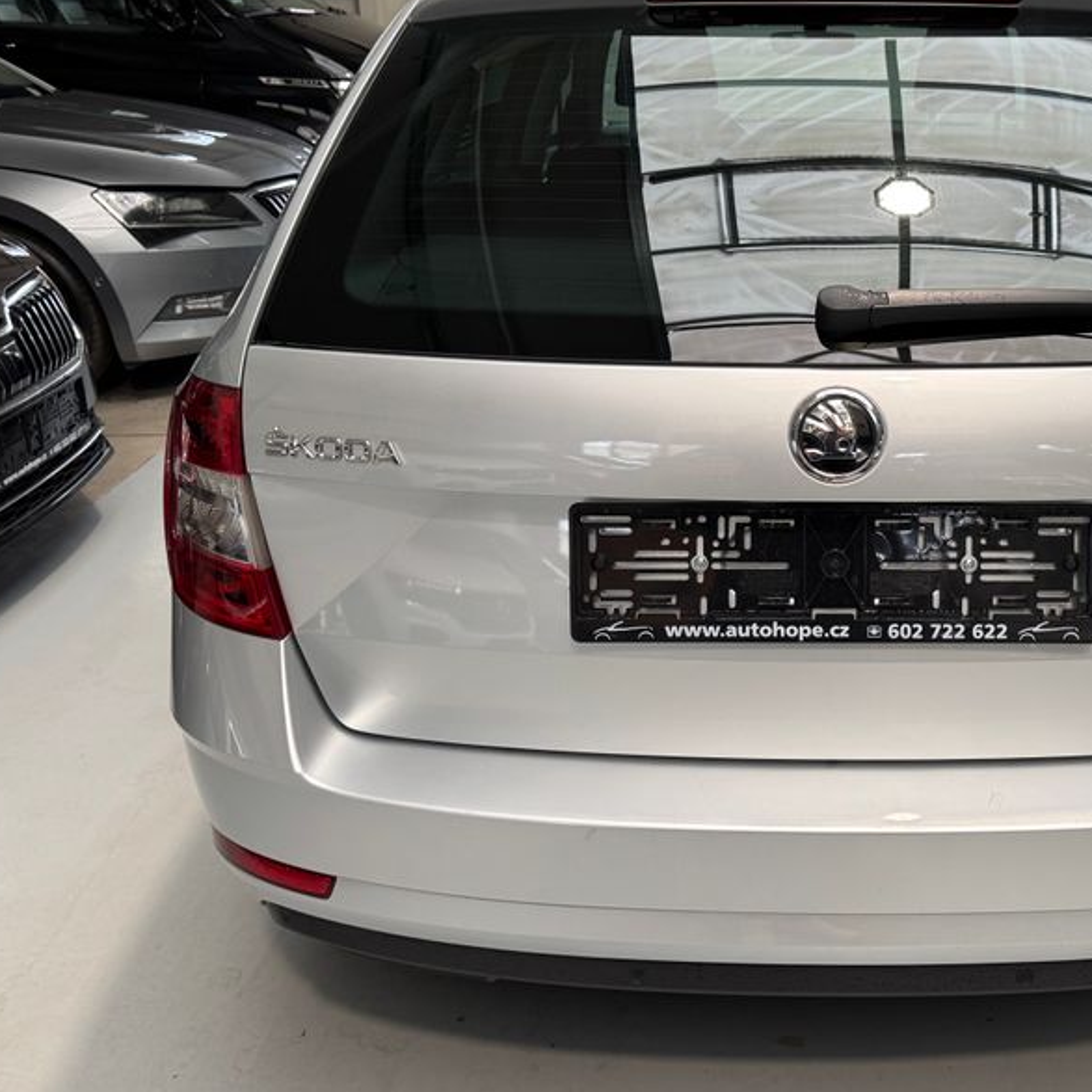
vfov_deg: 44.9
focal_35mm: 37
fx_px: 1321
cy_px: 515
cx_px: 807
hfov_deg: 43.6
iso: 125
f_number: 1.78
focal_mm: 6.76
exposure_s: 1/121
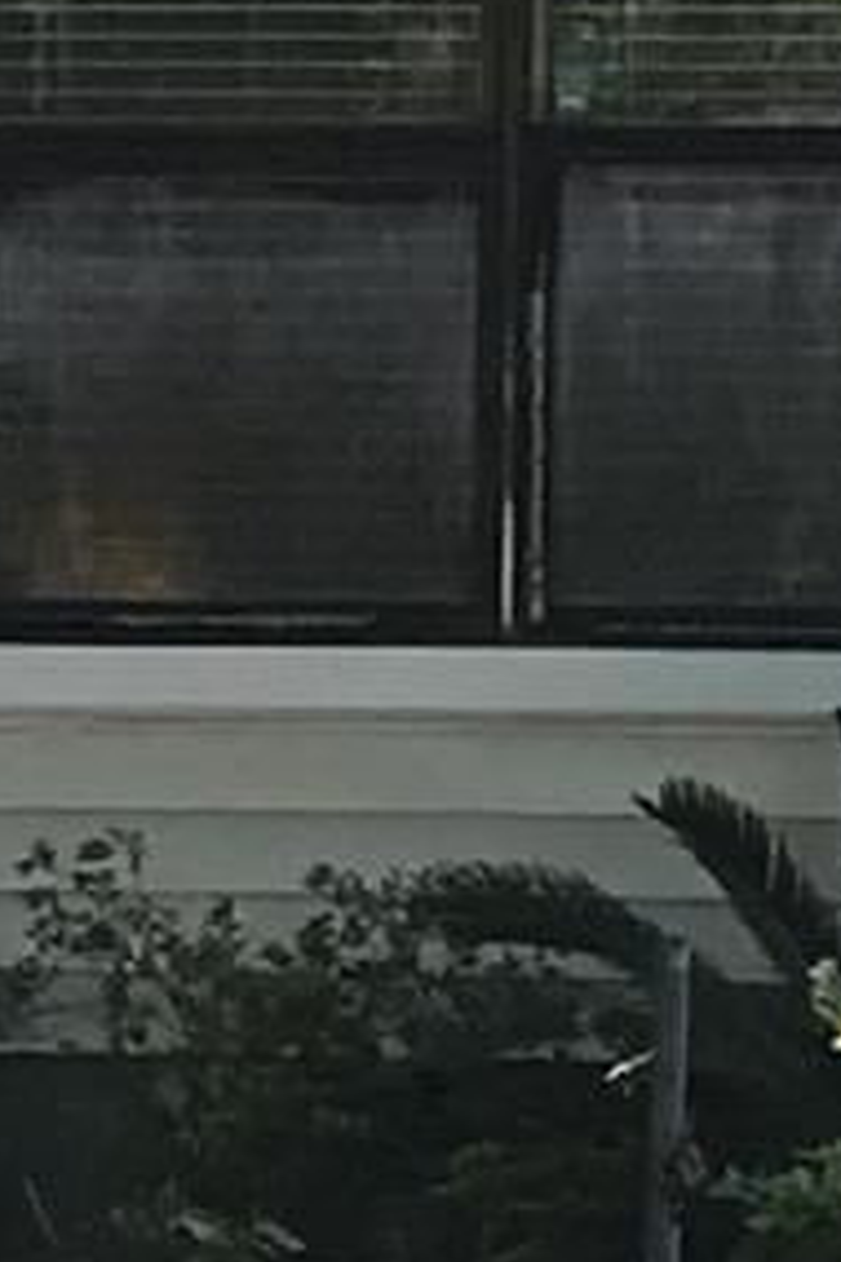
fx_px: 10757
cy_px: 27
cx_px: 1881
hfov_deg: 4.4
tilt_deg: +0.4
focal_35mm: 307
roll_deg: -0.6
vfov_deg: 6.7
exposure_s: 1/694
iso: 20
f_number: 1.8
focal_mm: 3.99
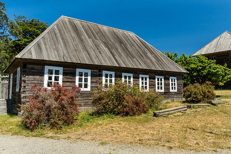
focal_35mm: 28
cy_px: 77
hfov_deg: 65.5
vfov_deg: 46.4
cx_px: 116
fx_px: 180
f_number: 8
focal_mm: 28
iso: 800
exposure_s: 1/800
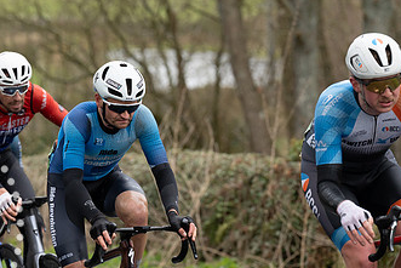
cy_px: 163
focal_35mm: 286
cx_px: 98
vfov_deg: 4.8
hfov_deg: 7.2
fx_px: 3187
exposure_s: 1/1000
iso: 1600
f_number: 4
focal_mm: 163
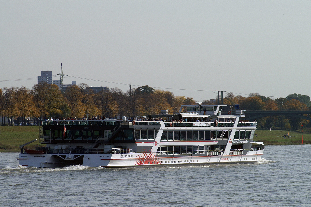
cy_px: 106
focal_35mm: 287
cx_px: 151
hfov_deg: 7.2
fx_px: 2477
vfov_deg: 4.8
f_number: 11
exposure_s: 1/300
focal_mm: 180
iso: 100
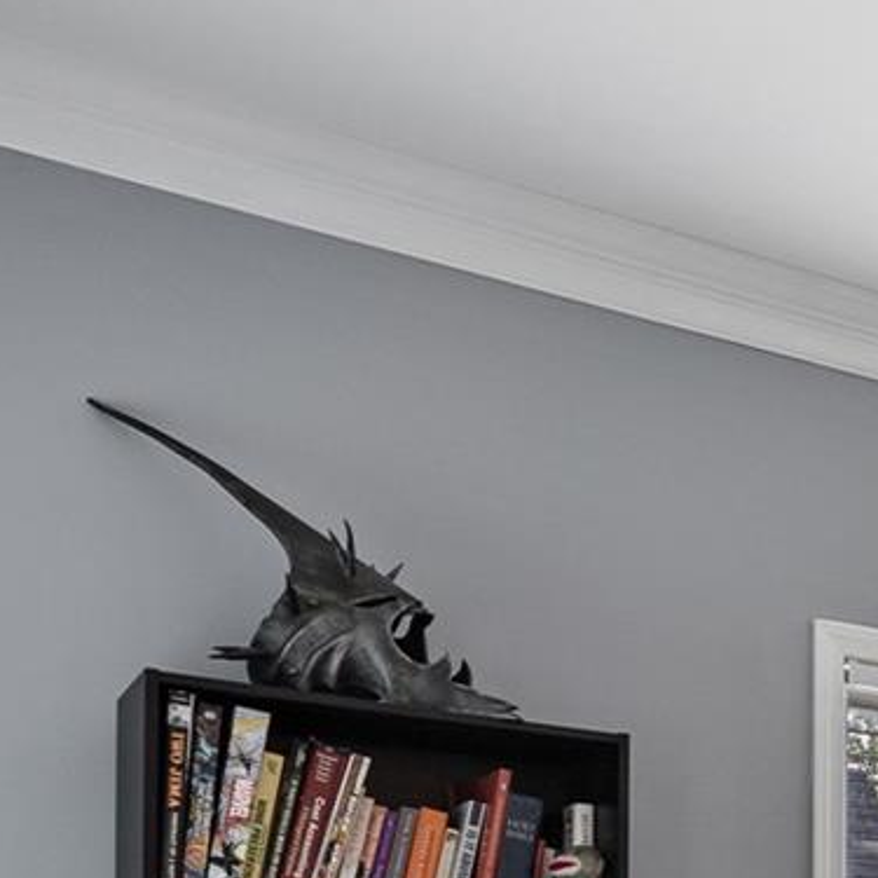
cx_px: 1611
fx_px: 1865
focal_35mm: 65
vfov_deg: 23.6
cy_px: 1120
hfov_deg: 19.4
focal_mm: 14
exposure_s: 1.3
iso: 100
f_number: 10
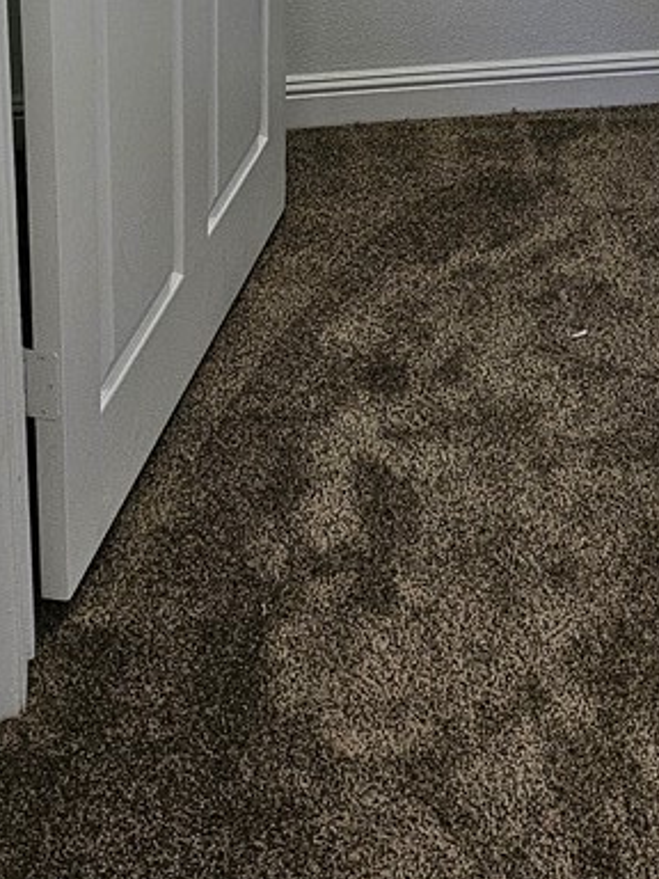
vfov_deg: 26.3
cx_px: 542
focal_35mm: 64
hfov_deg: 22.6
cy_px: -222
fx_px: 1625
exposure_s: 1/120
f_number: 1.8
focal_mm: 5
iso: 400
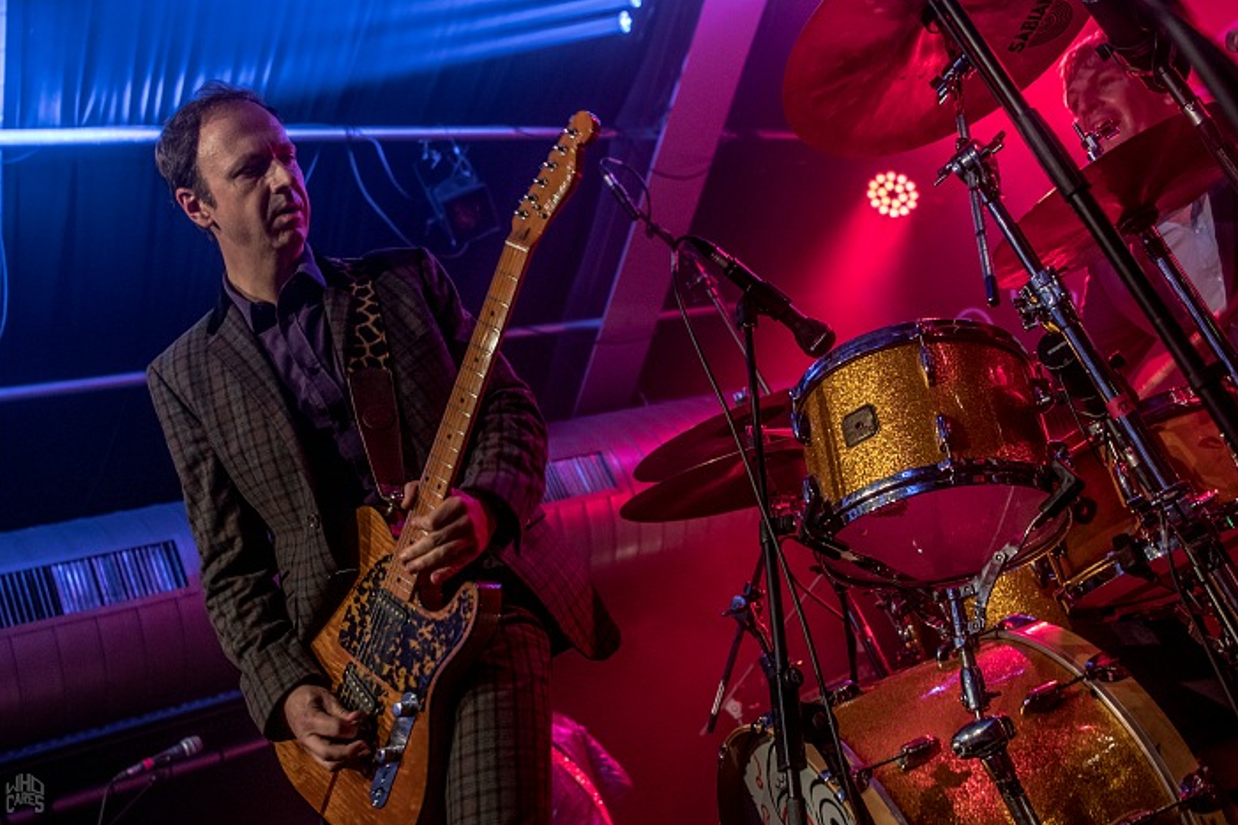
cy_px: 405
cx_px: 629
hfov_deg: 51.9
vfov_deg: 35.9
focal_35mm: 37
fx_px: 1272
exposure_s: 1/125
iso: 640
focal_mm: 24
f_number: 2.8
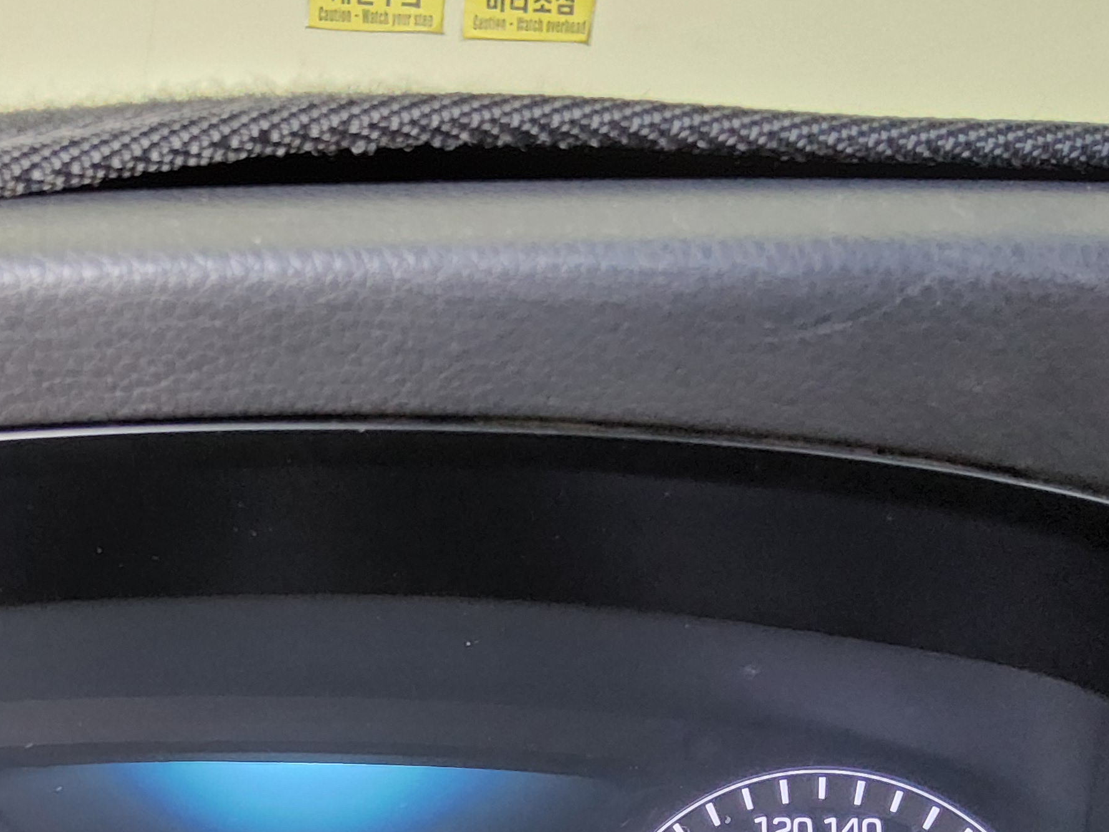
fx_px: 1858
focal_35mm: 58
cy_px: 807
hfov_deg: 32.6
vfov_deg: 24.2
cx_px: 282
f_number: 2
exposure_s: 1/120
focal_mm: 3.08
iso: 800
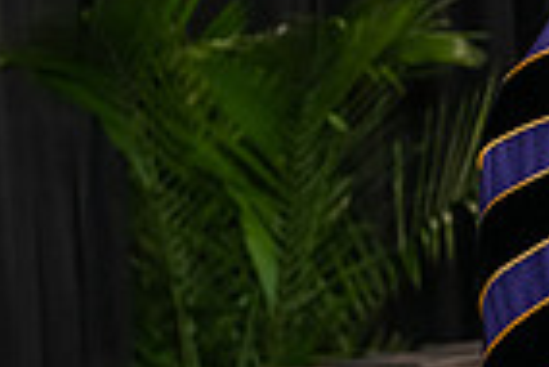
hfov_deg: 7.0
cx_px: 1040
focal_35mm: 286
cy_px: 17
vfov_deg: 4.8
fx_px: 4366
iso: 2000
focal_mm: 70
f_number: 5
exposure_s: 1/200
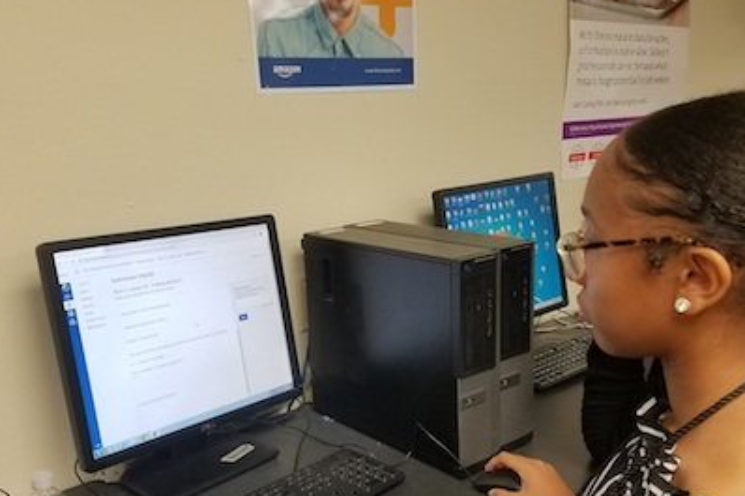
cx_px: 380
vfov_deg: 38.7
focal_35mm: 34
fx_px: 703
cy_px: 299
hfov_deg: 55.8
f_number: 1.7
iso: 250
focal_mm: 4.2
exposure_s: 1/120
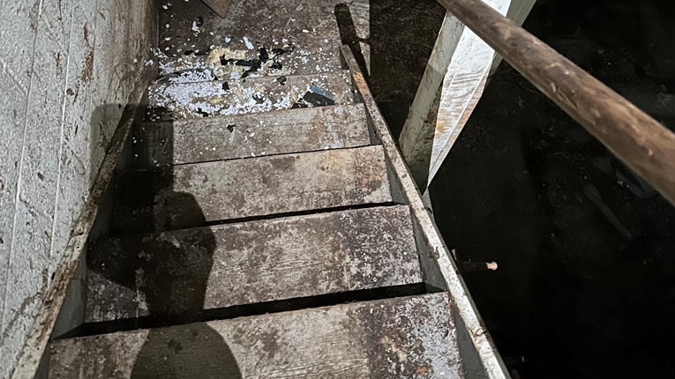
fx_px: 626
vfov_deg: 32.5
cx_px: 338
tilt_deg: -60.7
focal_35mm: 35
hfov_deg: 56.6
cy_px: 59
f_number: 1.78
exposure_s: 1/15
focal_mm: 6.86
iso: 1600
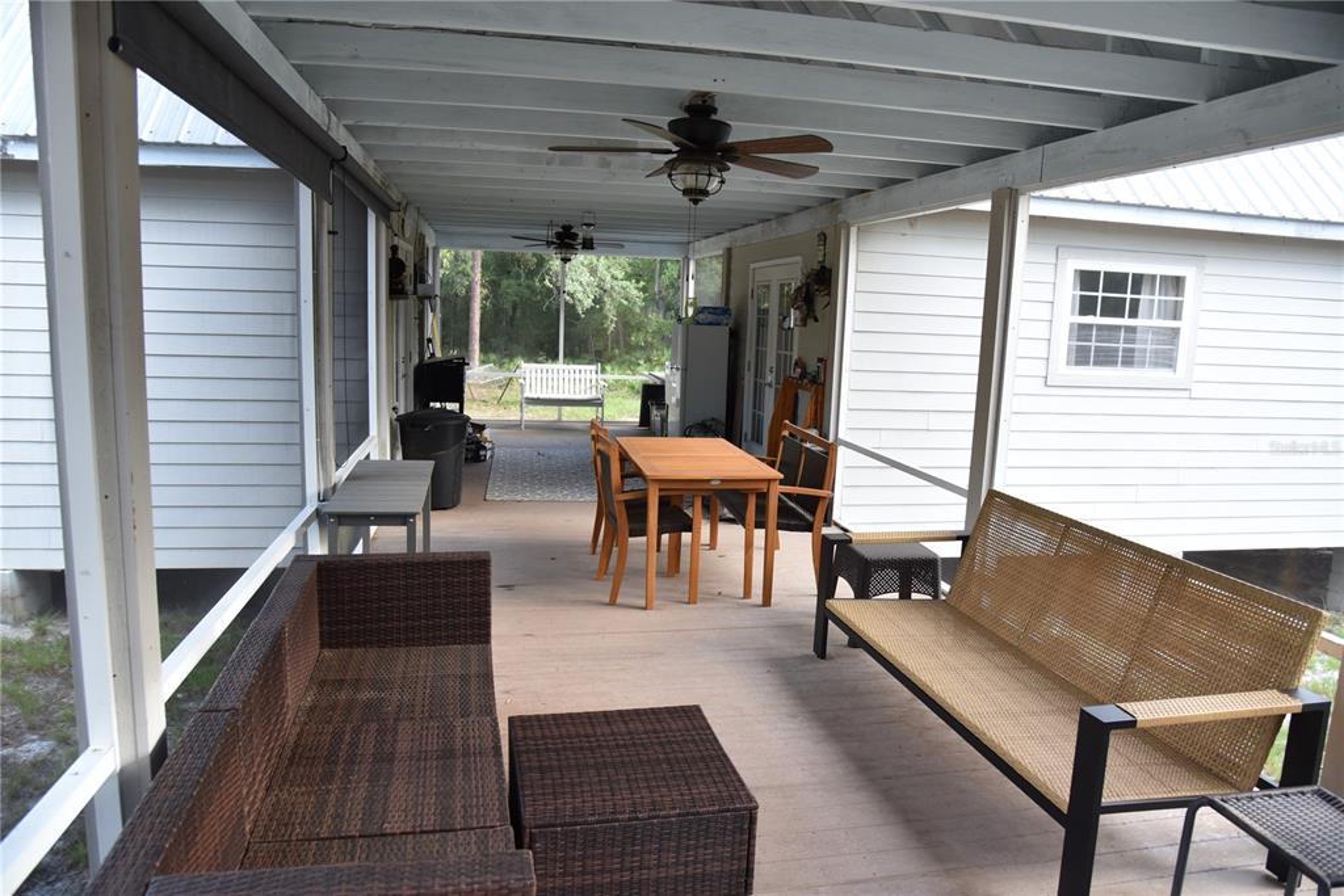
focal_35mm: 24
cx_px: 672
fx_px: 896
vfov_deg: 53.1
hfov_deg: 73.7
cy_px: 448
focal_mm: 24
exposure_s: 1/200
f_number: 7.1
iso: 1250
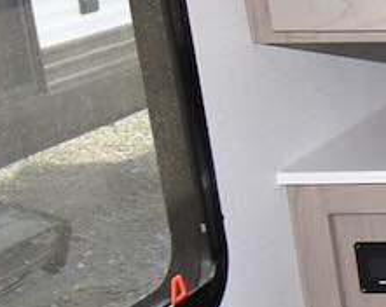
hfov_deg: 12.7
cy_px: 225
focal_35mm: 115
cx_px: 938
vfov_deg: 13.3
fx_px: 1311
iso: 800
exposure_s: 1/100
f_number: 5
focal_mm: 10
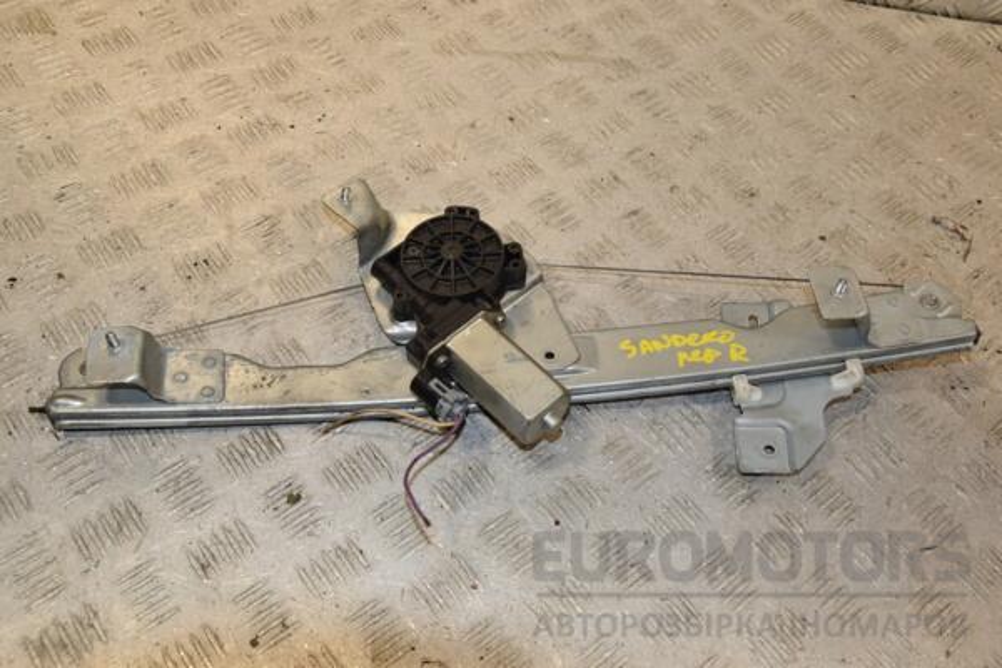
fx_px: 1044
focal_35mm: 38
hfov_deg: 51.3
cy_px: 334
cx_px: 501
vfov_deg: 35.5
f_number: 8
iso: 800
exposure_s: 1/200
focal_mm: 25
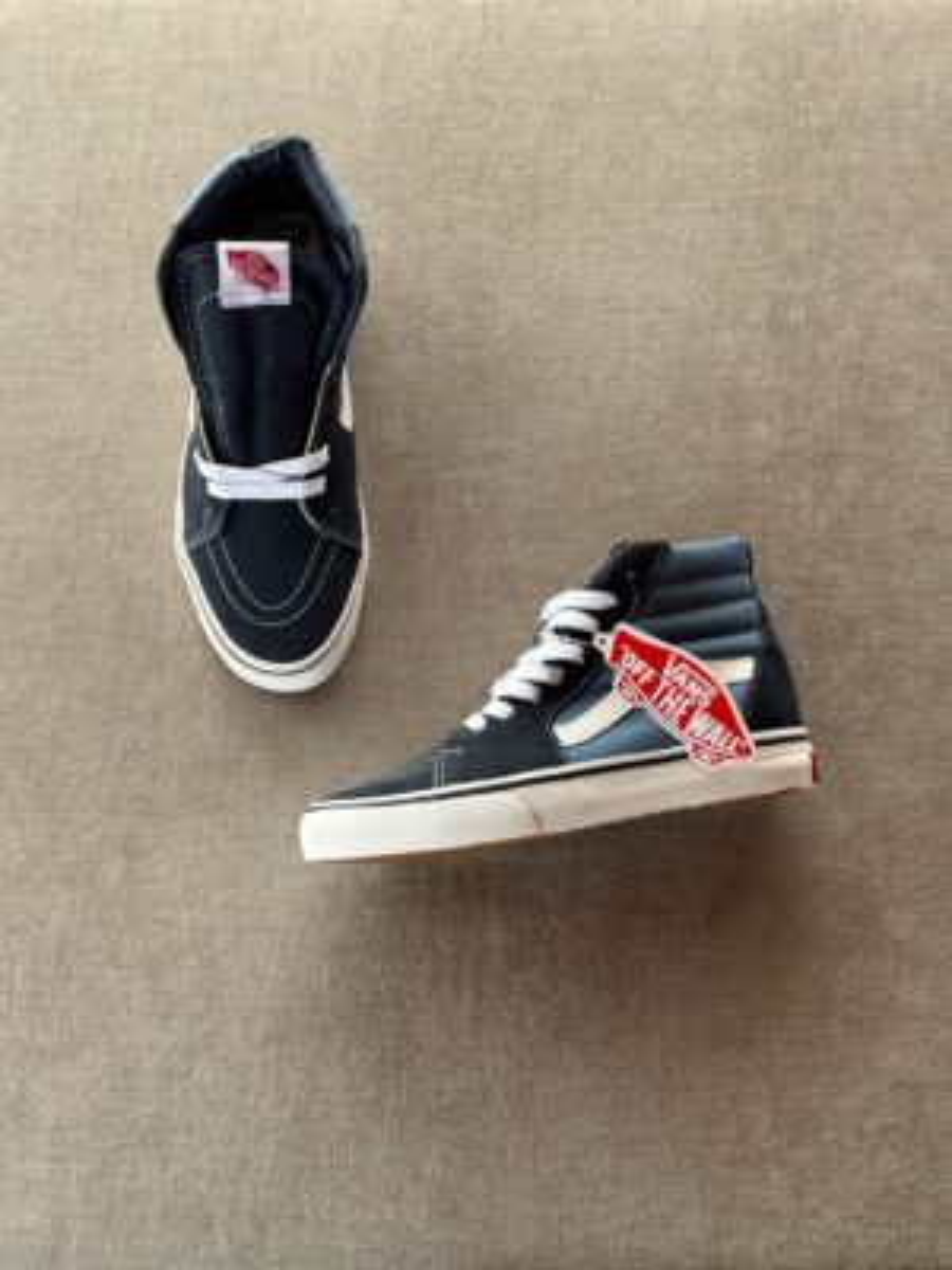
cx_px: 476
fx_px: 1760
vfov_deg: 39.7
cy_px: 635
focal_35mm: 48
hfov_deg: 30.3
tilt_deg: -77.6
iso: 100
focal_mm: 6.76
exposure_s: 1/73
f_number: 1.78
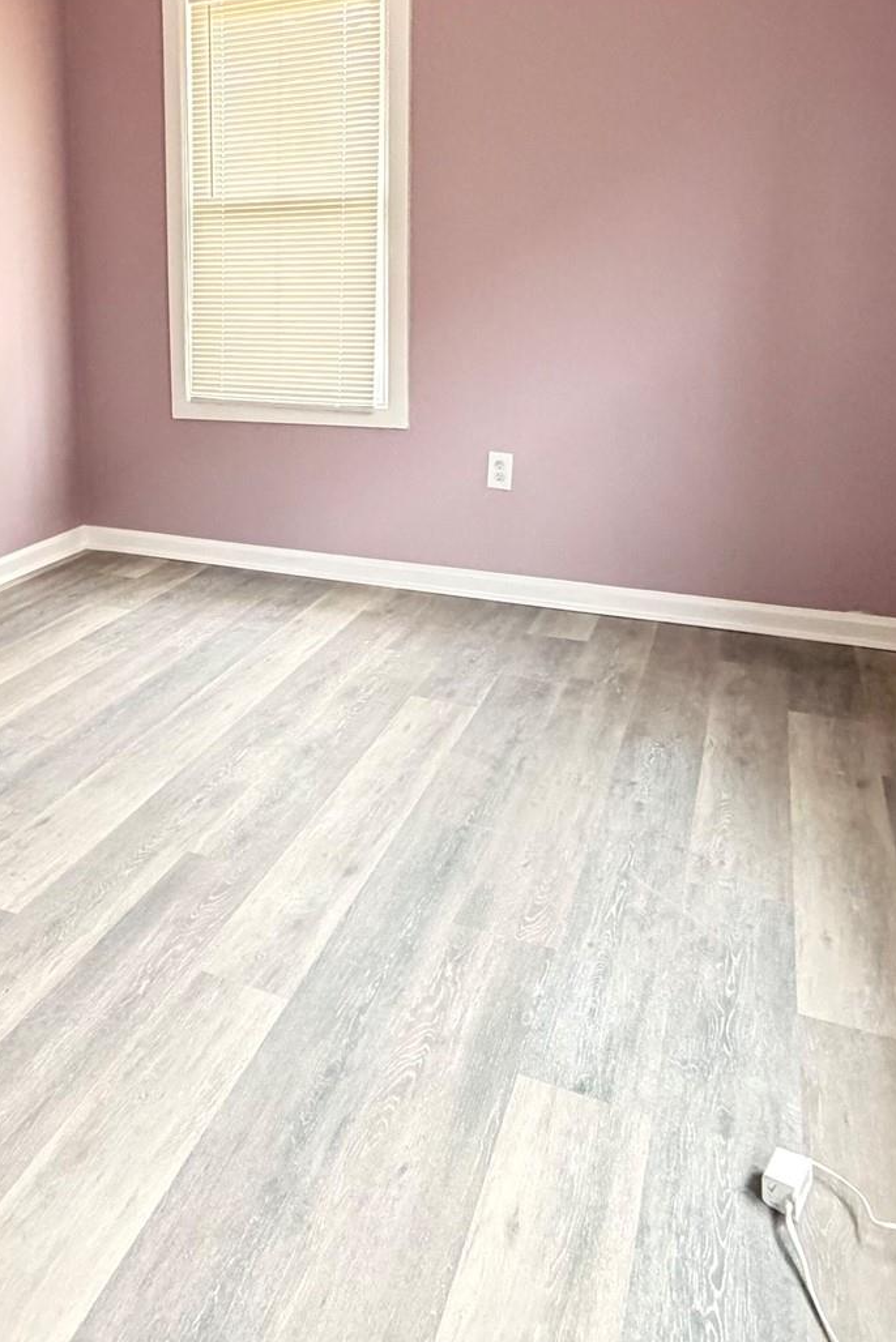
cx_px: 243
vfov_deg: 61.7
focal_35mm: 29
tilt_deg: -8.0
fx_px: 1082
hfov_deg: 43.8
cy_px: 423
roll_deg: +1.2
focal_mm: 2.22
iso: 1000
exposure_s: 1/40
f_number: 2.2
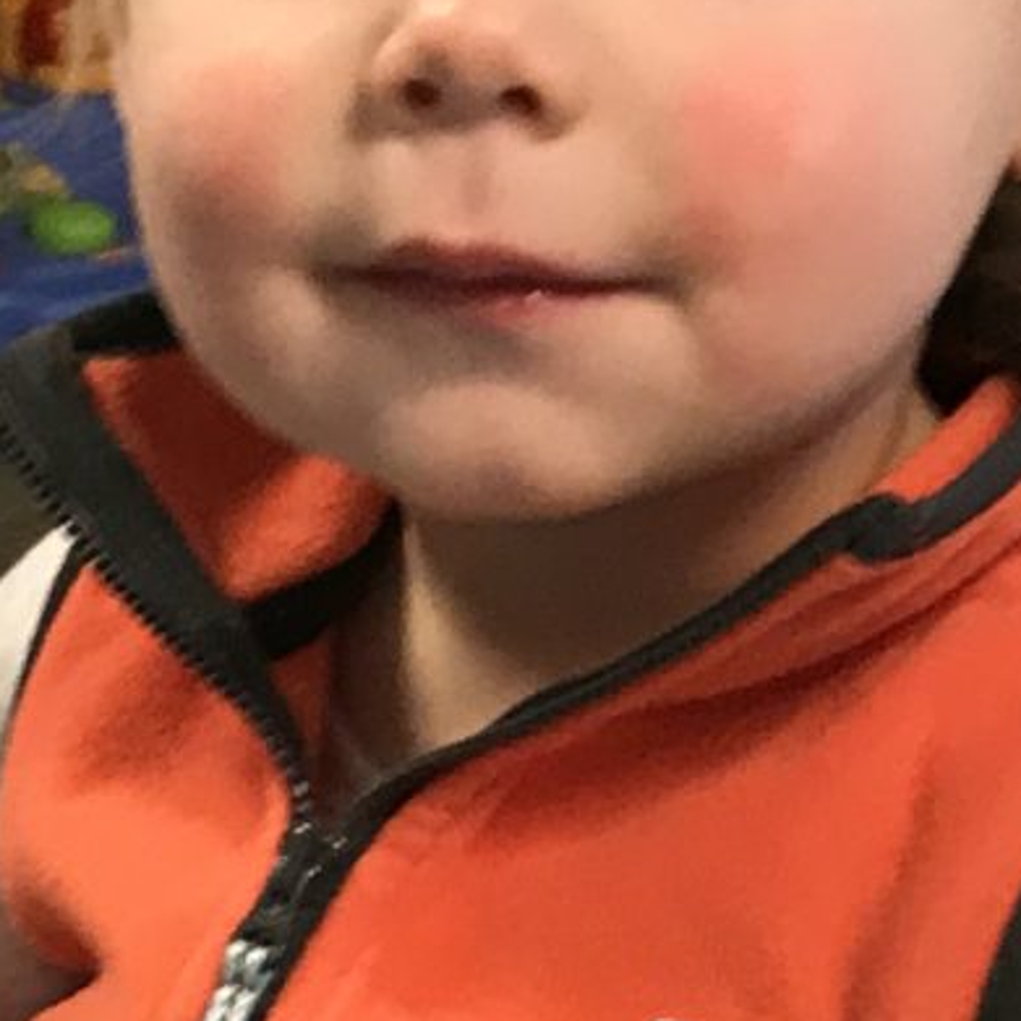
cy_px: 1238
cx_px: 37
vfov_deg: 10.6
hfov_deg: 10.7
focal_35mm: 162
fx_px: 5406
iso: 40
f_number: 1.8
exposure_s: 1/15
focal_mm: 3.99
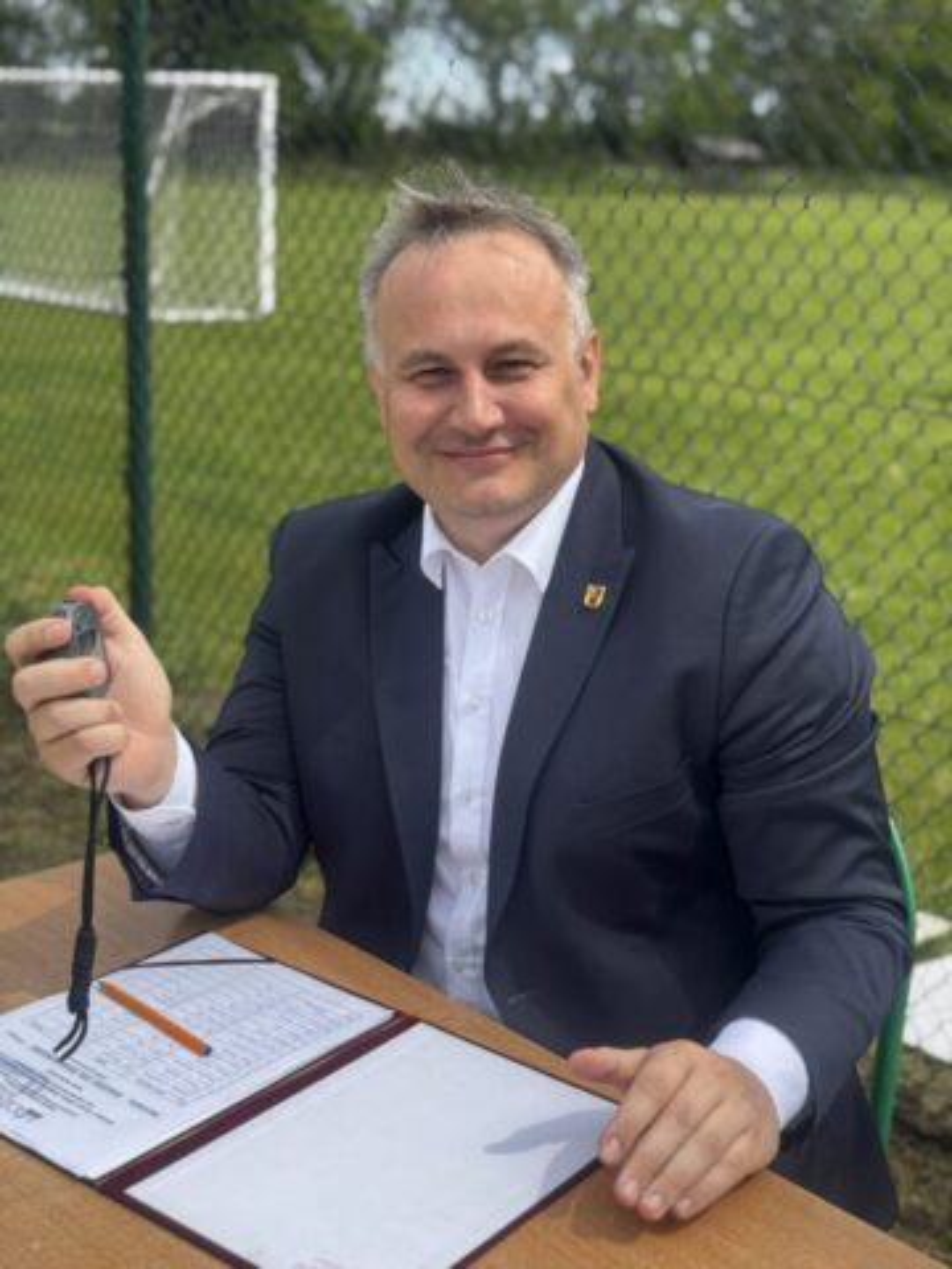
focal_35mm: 48
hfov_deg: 30.3
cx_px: 476
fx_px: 1760
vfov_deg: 39.7
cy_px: 634
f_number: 1.78
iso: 64
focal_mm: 6.76
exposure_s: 1/1637
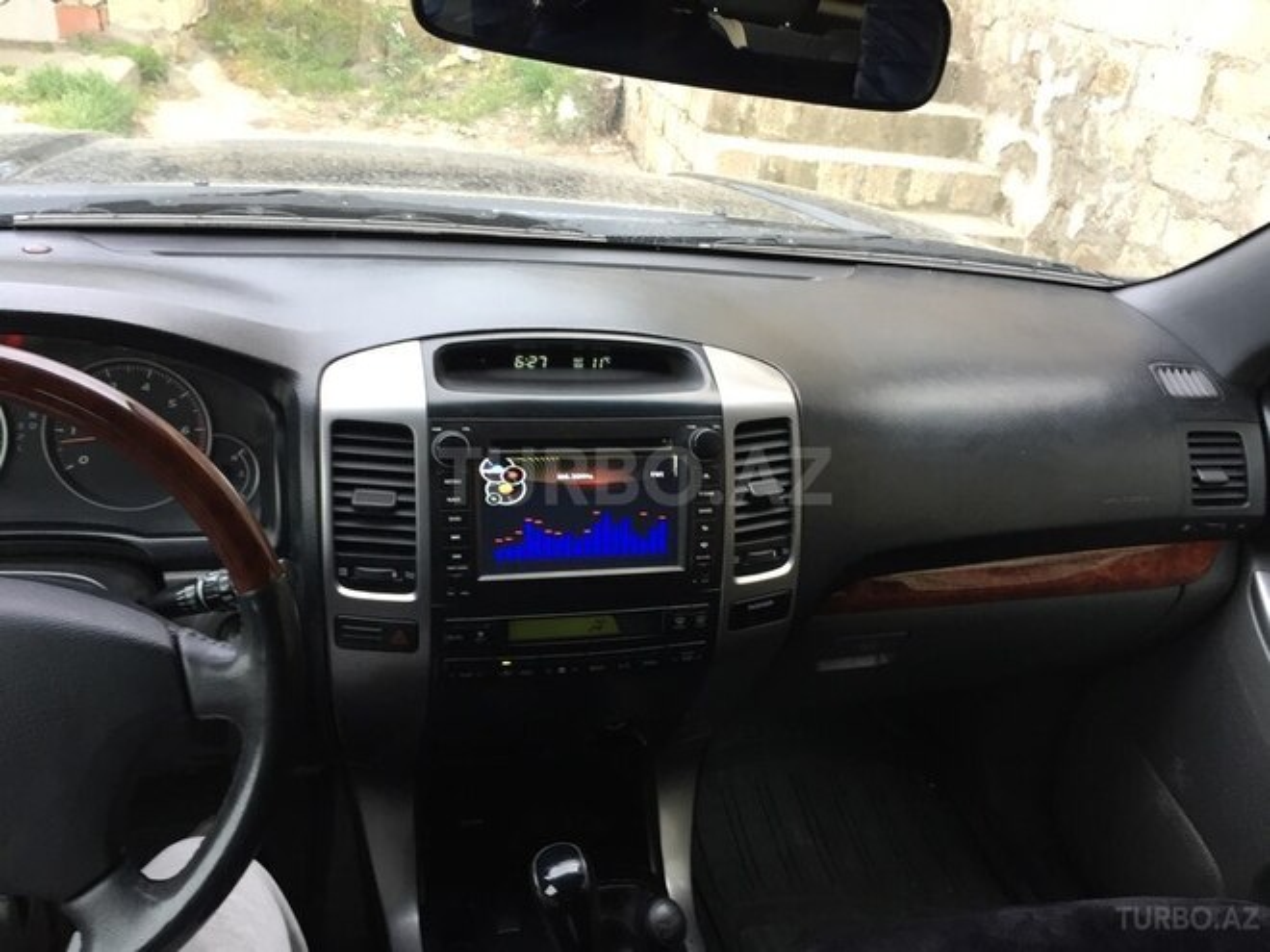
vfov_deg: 48.2
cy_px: 476
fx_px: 1064
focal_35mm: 29
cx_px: 635
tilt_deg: -27.6
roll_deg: -6.4
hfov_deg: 61.7
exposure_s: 1/33
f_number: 2.2
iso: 100
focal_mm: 4.15
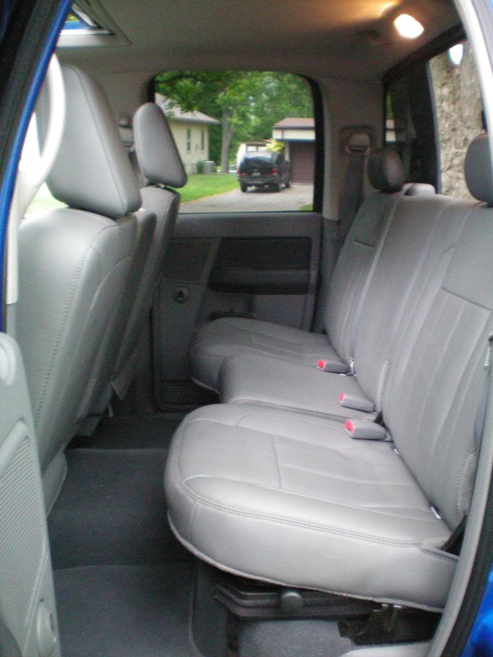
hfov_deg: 37.7
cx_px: 246
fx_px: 722
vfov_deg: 49.0
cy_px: 328
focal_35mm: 38
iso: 400
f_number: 3.1
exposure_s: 1/20
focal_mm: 6.3
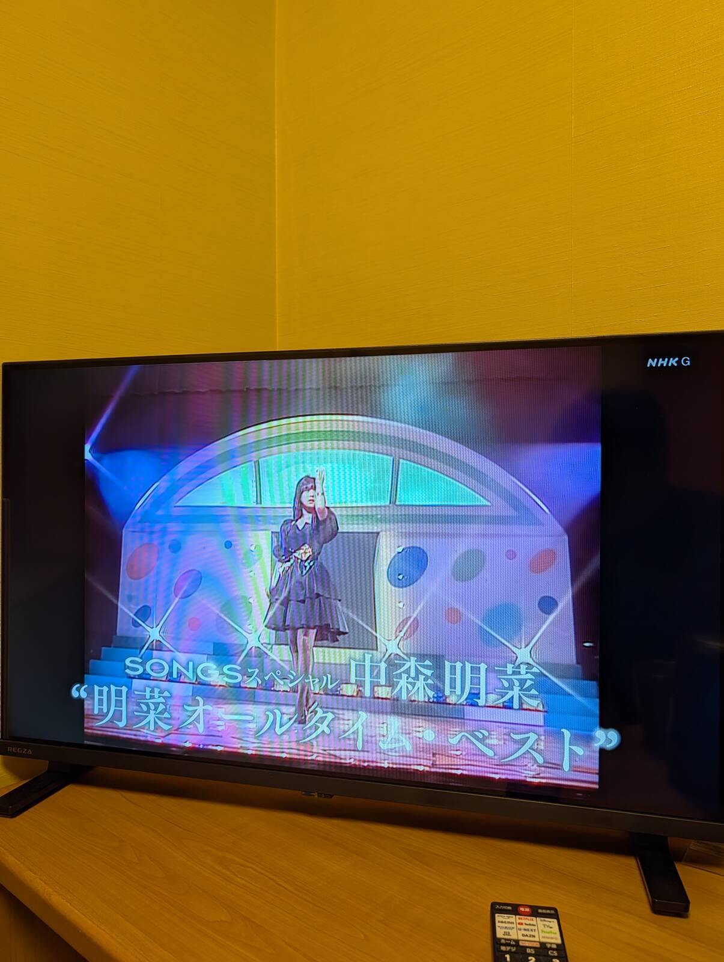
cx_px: 362
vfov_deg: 71.5
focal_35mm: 24
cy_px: 481
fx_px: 668
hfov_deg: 56.9
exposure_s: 1/180
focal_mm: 6.9
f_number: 1.68
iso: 32
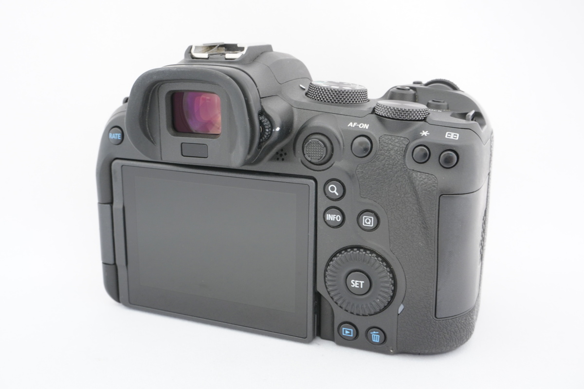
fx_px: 608
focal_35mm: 38
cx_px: 292
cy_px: 194
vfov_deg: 35.4
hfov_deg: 51.3
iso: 400
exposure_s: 1/1.25
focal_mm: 25
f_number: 11
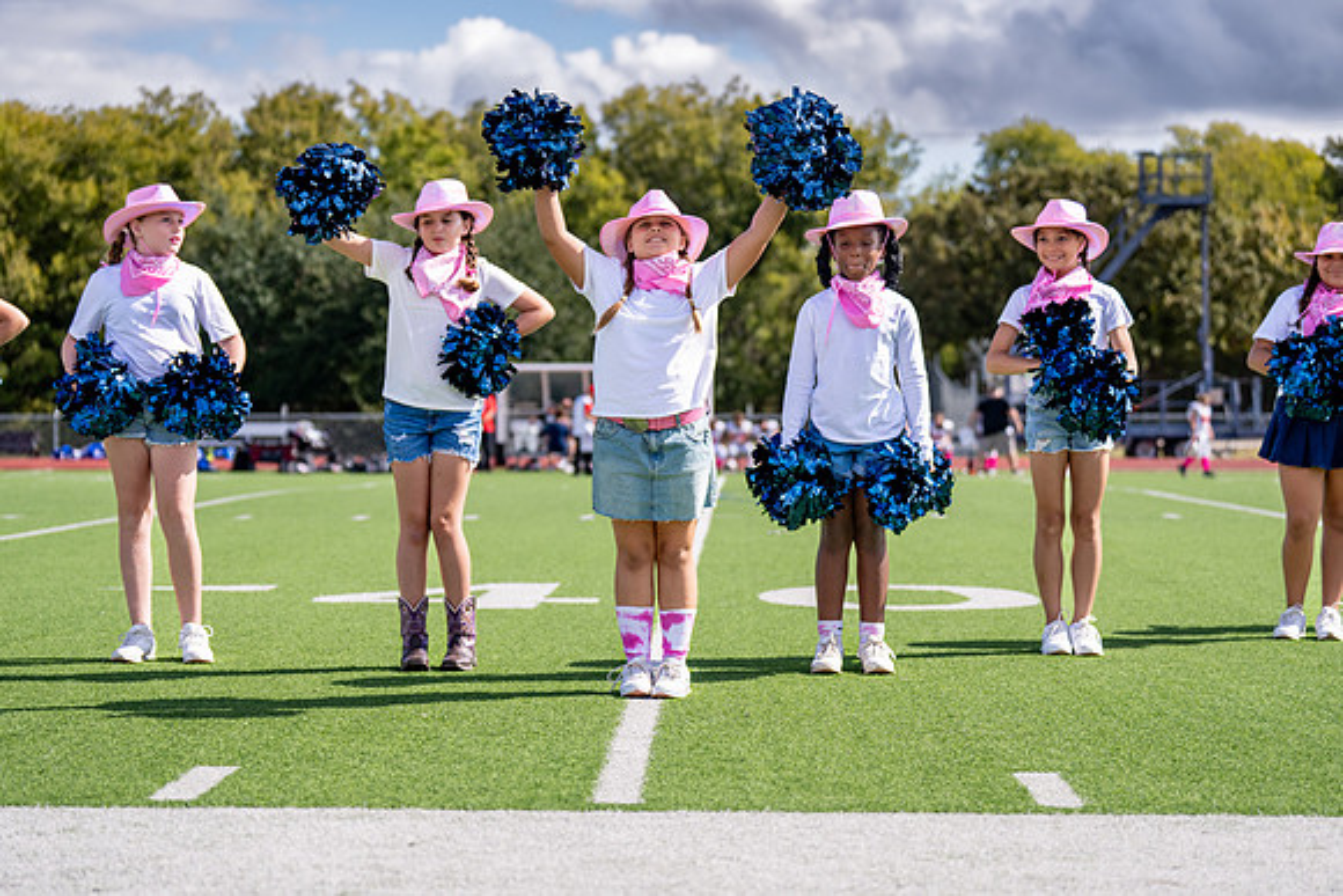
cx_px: 633
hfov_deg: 25.8
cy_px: 434
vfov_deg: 17.4
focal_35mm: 79
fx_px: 2934
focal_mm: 70
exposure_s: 1/4000
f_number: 2.8
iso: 250
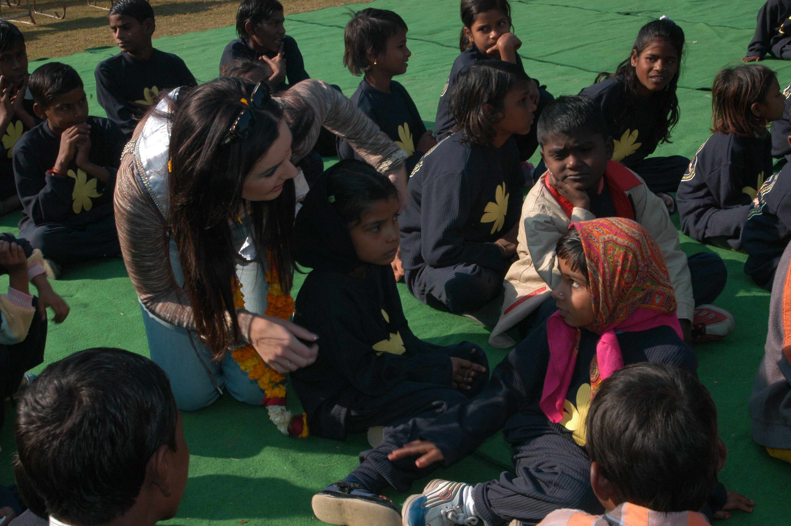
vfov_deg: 25.7
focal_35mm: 52
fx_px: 1153
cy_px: 263
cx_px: 396
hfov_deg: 37.9
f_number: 16
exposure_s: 1/125
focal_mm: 35
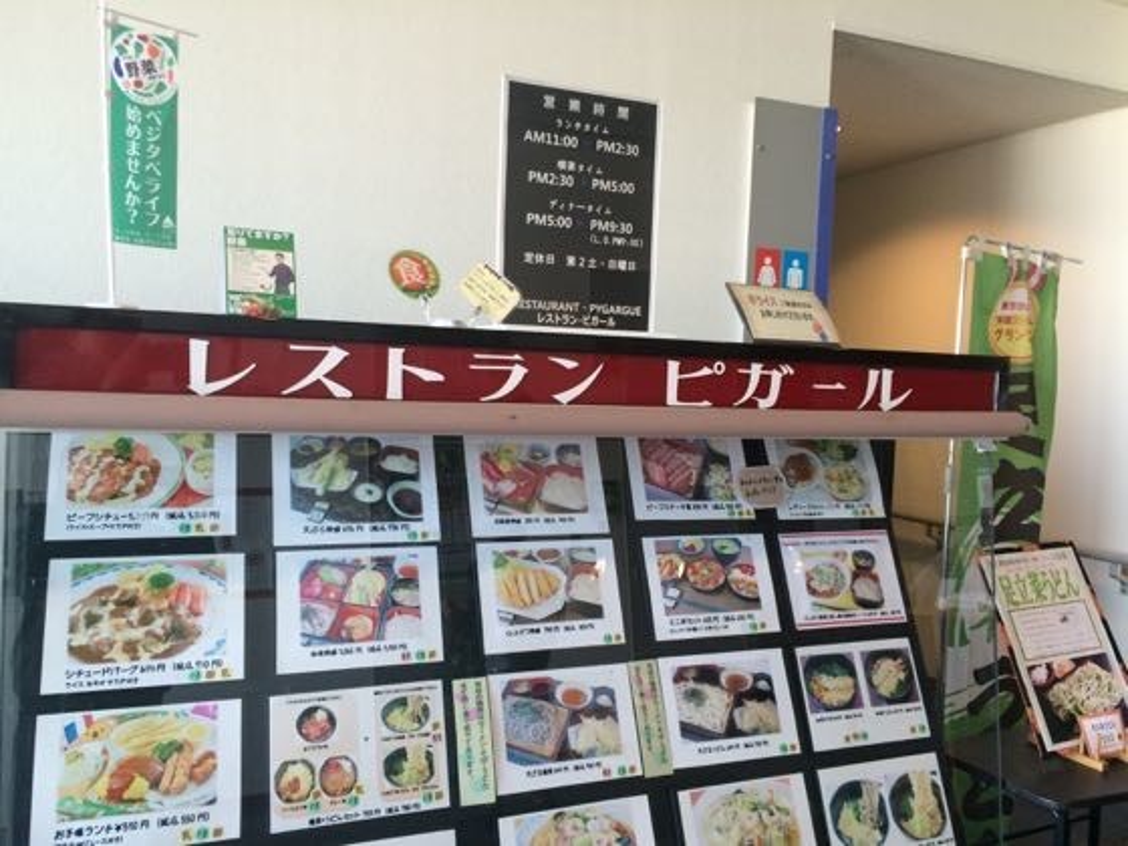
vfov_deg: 48.2
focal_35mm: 29
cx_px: 564
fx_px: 945
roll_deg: -1.9
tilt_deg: -3.1
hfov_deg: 61.7
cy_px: 423
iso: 80
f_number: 2.2
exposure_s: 1/30
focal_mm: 4.15
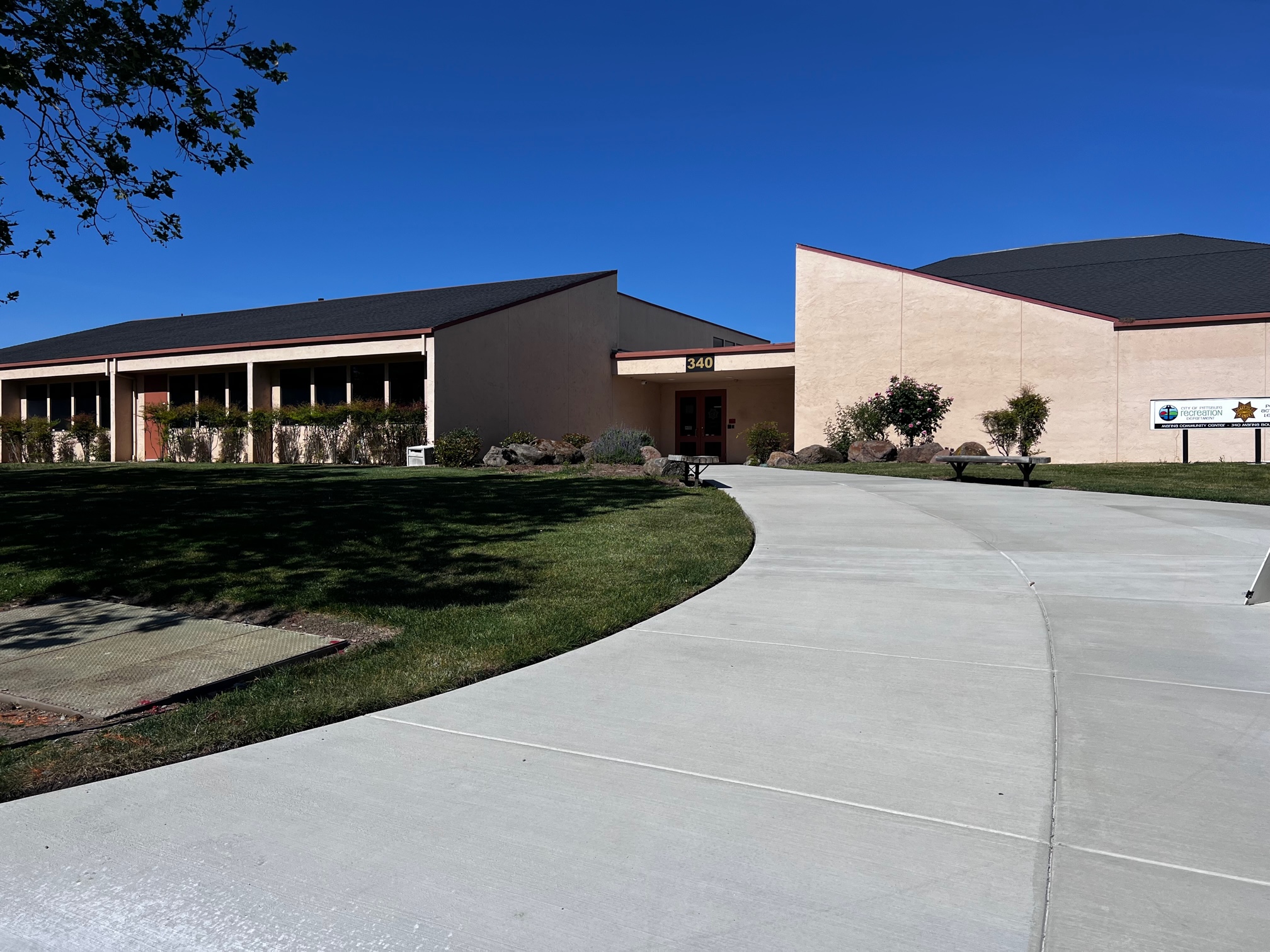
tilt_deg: -1.8
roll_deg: -0.4
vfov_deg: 53.1
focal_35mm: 26
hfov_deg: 67.3
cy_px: 476
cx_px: 635
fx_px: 954
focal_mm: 5.7
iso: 50
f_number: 1.5
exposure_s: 1/8000
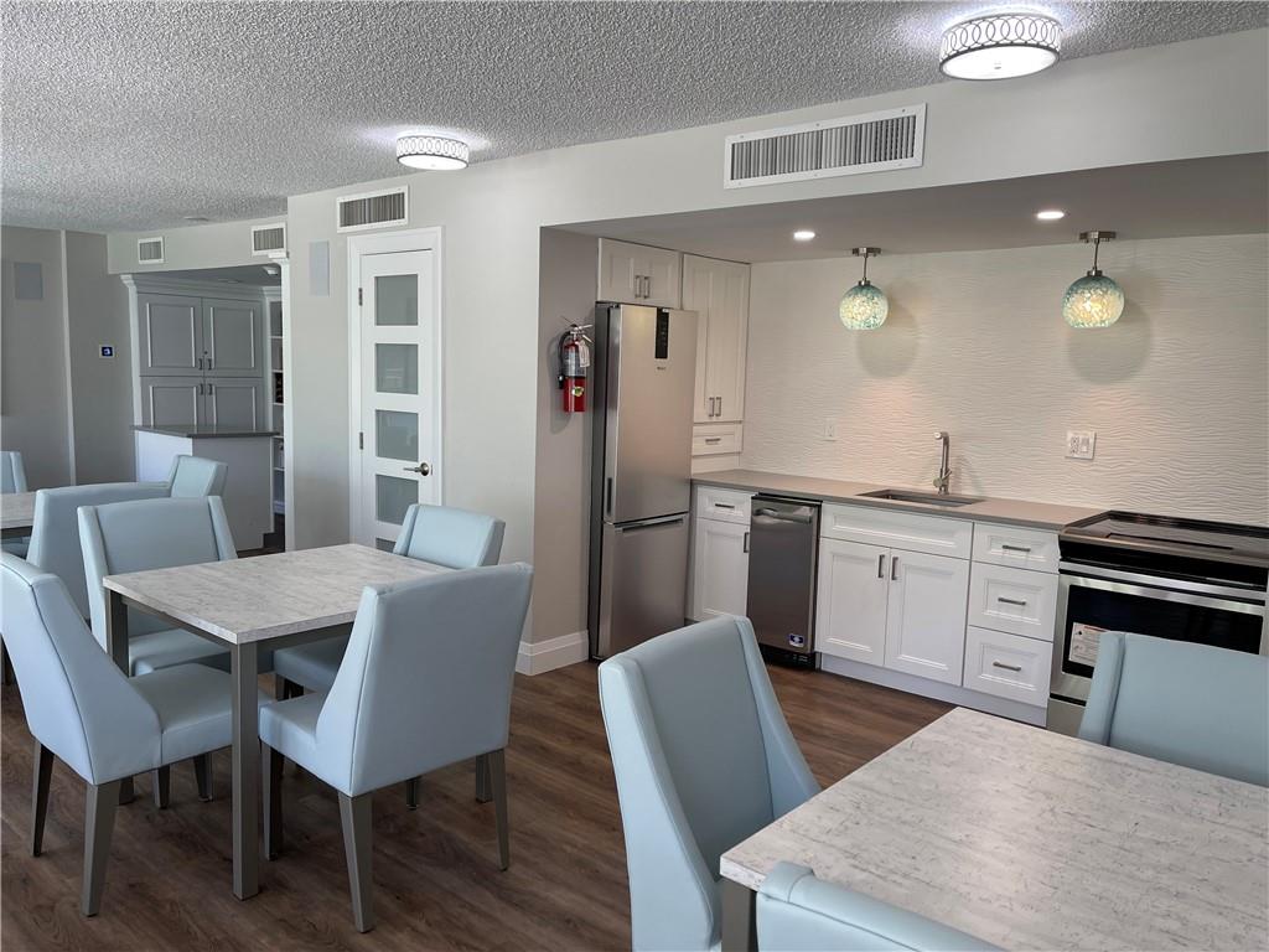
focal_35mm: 26
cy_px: 476
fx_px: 953
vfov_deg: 53.1
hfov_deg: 67.3
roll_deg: -1.9
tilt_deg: -7.5
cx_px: 634
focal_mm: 5.1
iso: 80
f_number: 1.6
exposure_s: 1/120
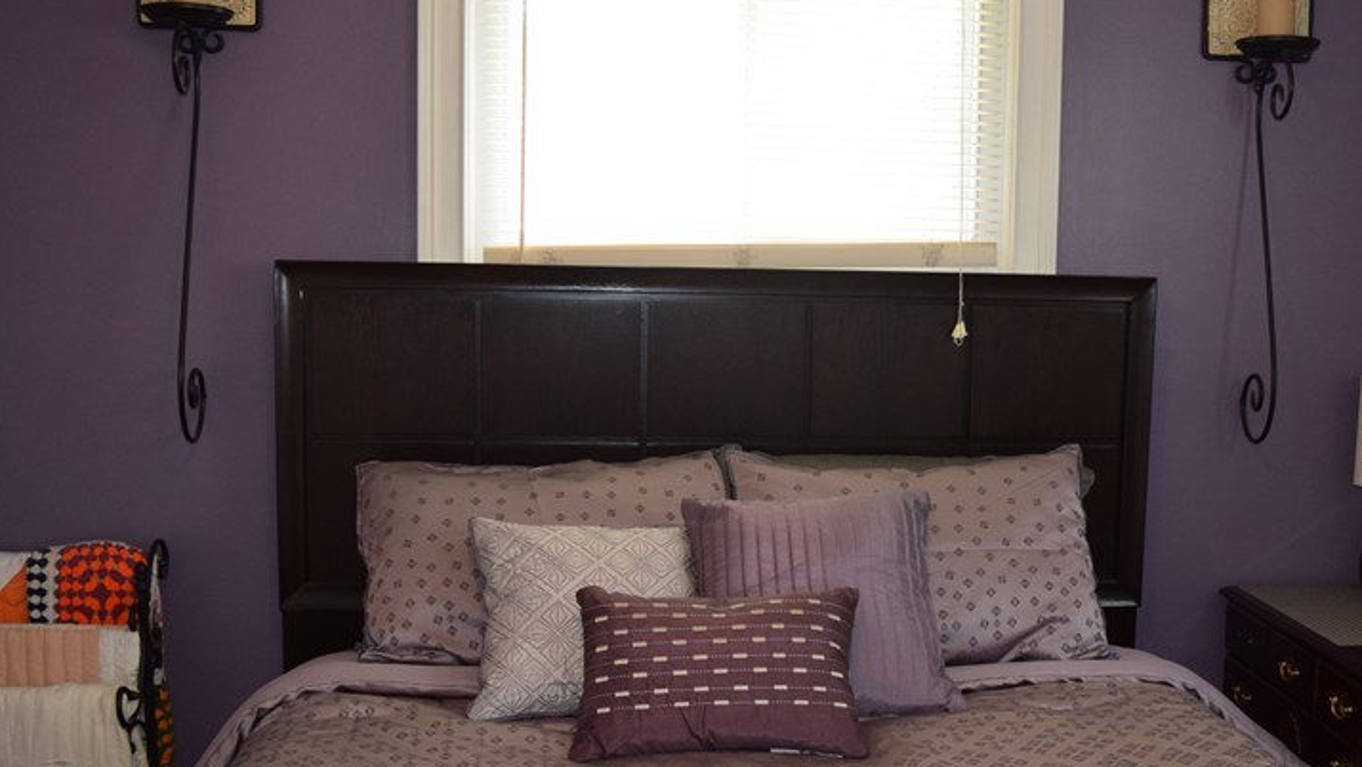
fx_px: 1553
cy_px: 420
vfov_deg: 27.7
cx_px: 813
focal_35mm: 43
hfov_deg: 47.1
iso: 800
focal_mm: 18
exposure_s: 1/60
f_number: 4
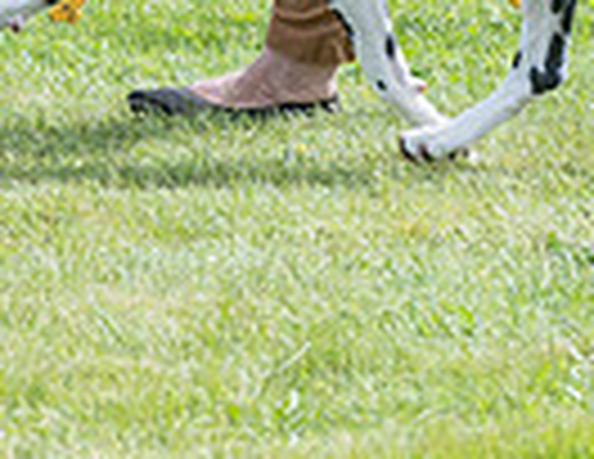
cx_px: 83
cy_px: -431
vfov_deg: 2.0
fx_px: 12925
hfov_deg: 2.6
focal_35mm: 745
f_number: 5.6
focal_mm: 142
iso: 320
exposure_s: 1/1250
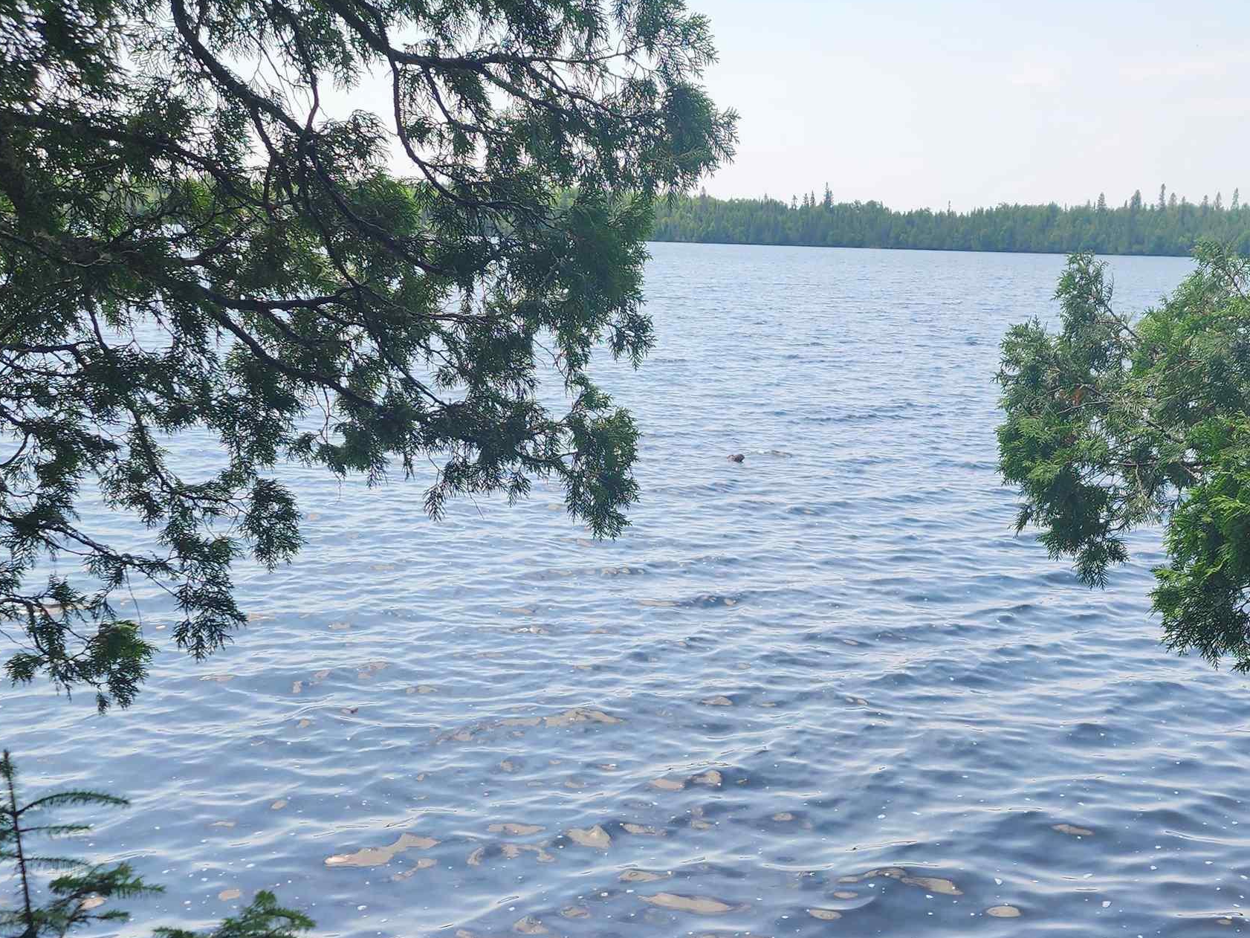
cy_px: 824
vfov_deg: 32.8
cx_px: 798
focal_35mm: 42
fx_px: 1517
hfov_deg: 44.3
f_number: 1.8
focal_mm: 6.4
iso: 12
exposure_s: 1/823
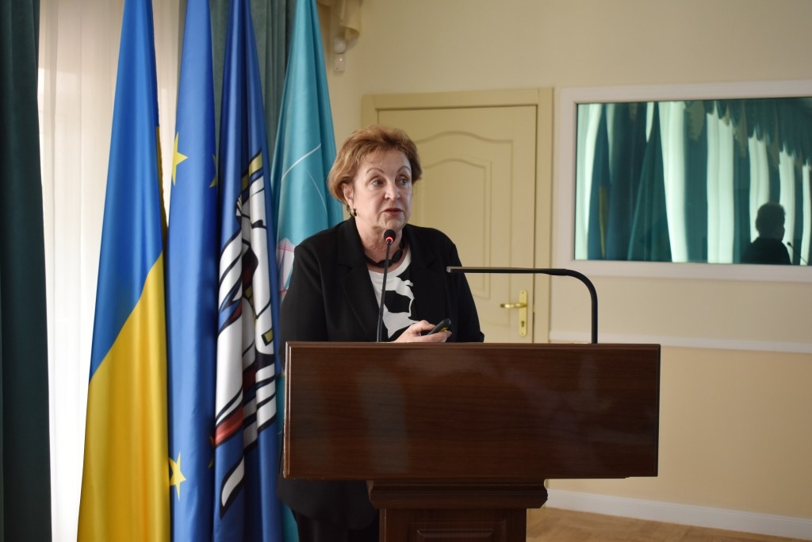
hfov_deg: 38.9
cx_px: 406
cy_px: 271
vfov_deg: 26.5
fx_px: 1150
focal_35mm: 51
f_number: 4.5
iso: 400
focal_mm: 34
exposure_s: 1/60
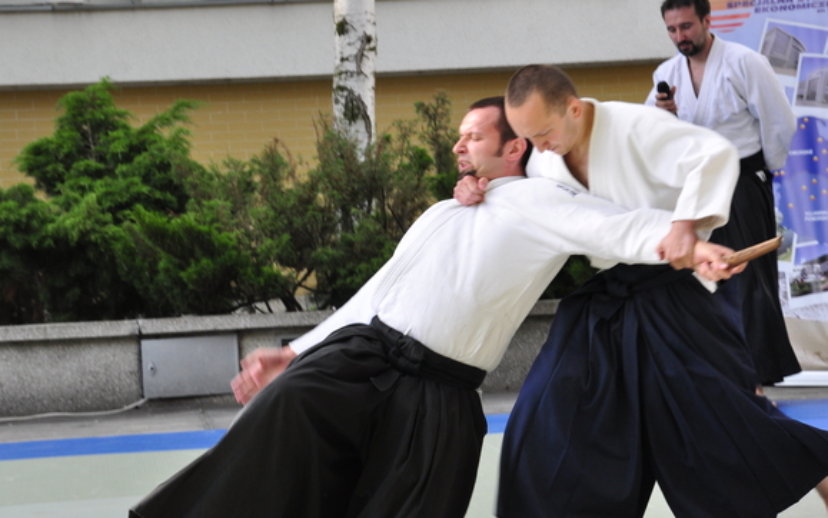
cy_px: 261
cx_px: 378
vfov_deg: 8.6
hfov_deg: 13.8
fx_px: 3430
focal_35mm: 152
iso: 400
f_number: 13
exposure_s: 1/100
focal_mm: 90
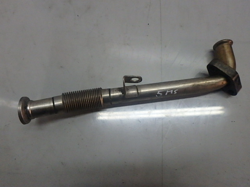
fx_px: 152
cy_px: 94
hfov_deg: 79.0
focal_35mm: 21
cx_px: 125
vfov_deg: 63.4
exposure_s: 1/320
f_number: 3.5
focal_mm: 3.7
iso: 800
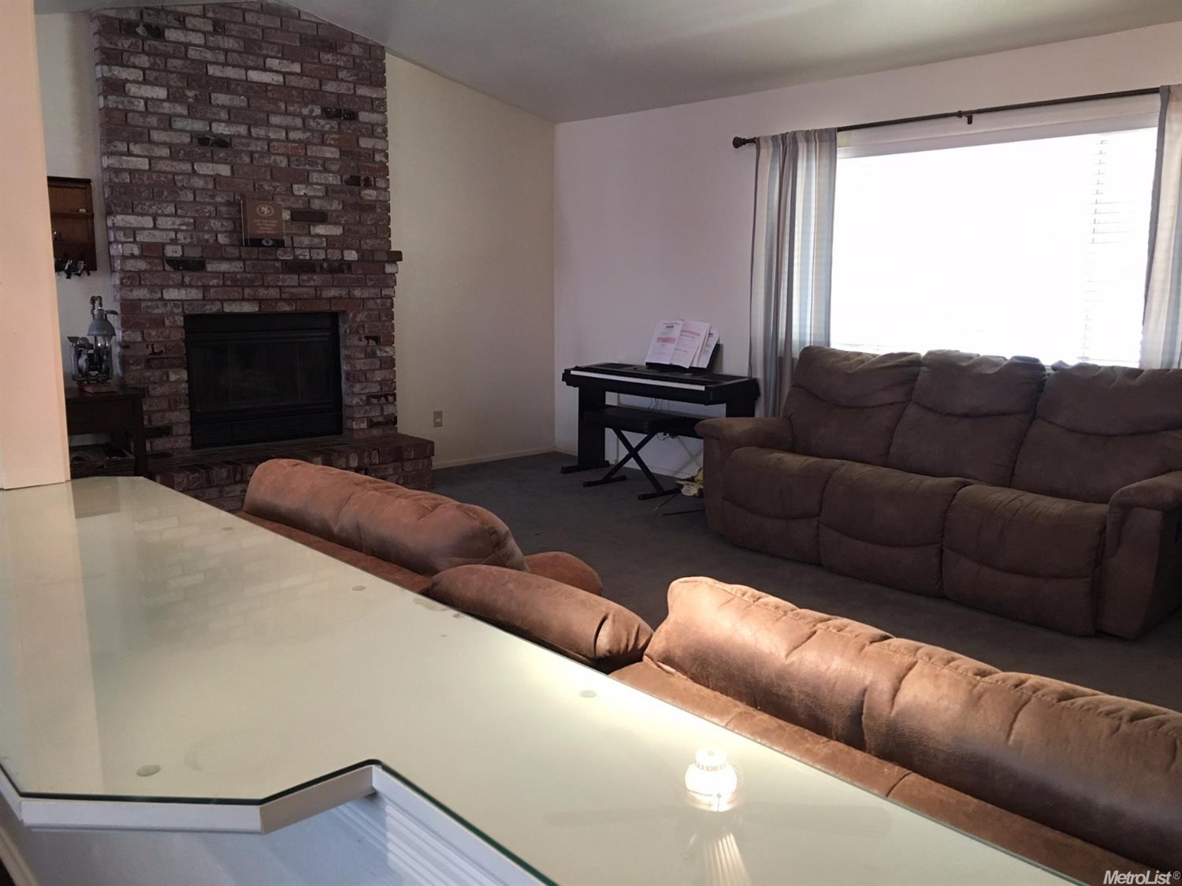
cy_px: 443
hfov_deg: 61.7
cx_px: 591
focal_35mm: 29
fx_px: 990
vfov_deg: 48.2
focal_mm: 4.15
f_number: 2.2
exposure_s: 1/30
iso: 125
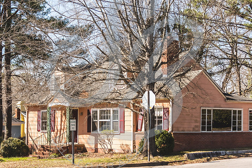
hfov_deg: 25.4
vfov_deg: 17.1
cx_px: 124
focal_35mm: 80
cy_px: 79
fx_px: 560
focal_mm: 70
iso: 200
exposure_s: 1/1600
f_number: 2.8
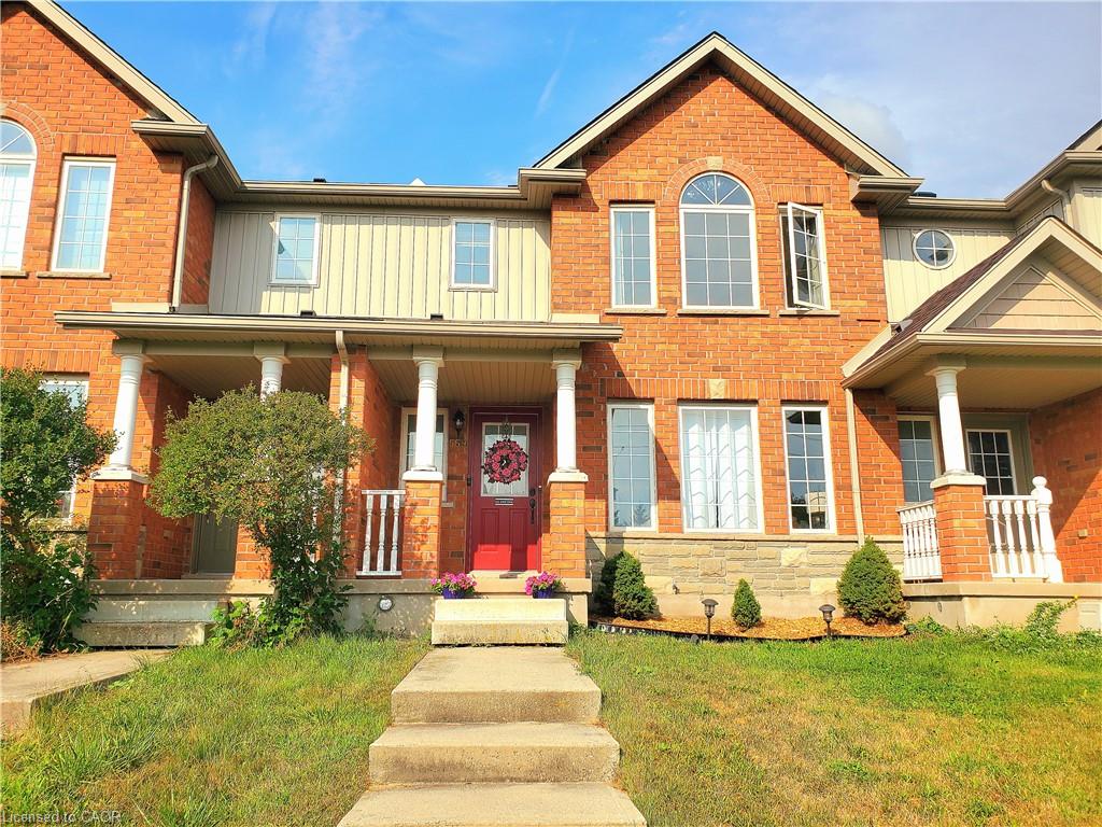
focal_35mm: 26
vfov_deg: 53.1
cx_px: 551
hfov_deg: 67.3
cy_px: 414
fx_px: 828
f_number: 2.4
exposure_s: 1/2500
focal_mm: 4.3
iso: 50
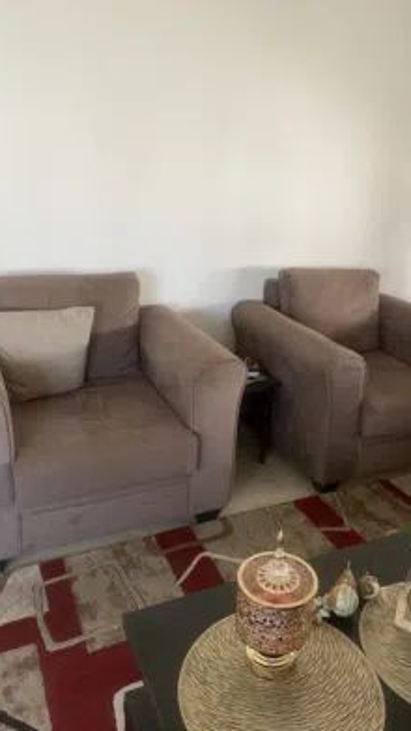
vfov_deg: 66.1
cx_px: 258
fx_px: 562
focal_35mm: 29
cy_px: 372
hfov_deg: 39.9
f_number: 1.8
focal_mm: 4.25
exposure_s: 1/60
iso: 320
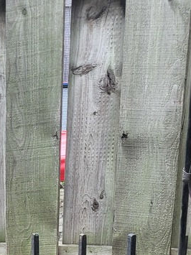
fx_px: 648
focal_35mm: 88
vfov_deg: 19.3
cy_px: 391
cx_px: -29
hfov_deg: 16.2
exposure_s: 1/120
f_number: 1.8
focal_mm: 5.4
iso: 125
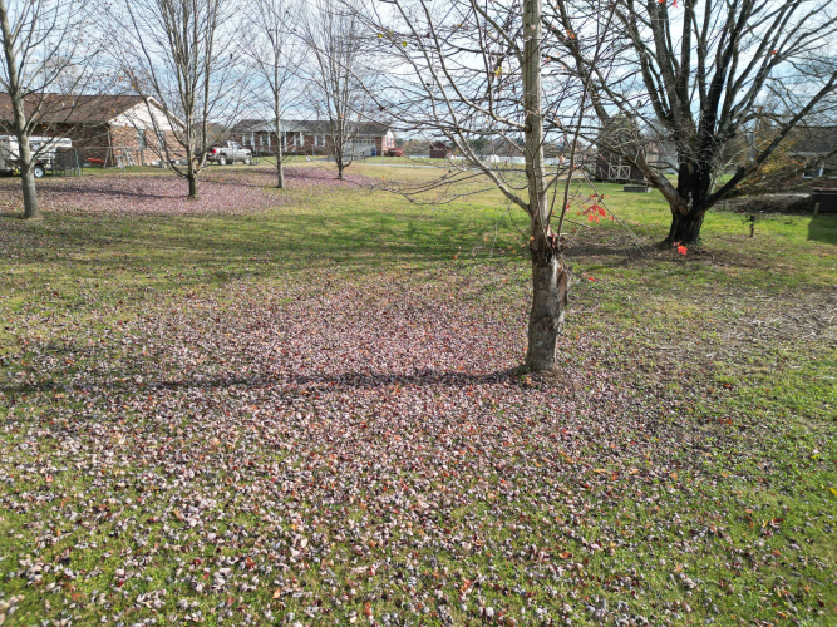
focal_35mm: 24
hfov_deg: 71.6
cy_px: 314
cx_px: 418
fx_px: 580
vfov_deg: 56.8
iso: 200
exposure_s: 1/2000
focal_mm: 6.72
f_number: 1.7
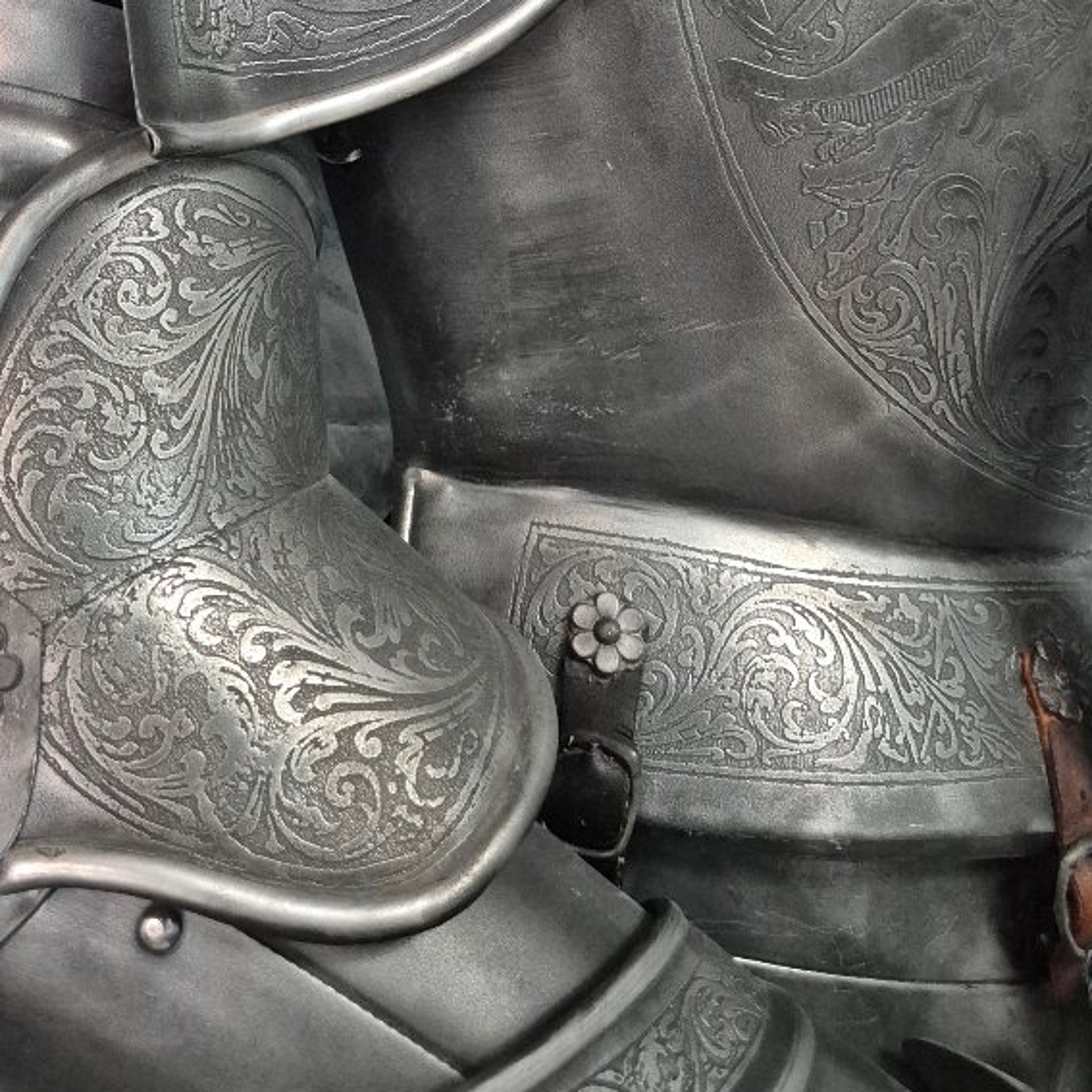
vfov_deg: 36.8
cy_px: 117
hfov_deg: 38.8
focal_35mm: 43
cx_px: 389
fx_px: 1535
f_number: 1.8
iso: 1600
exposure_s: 1/100
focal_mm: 5.4
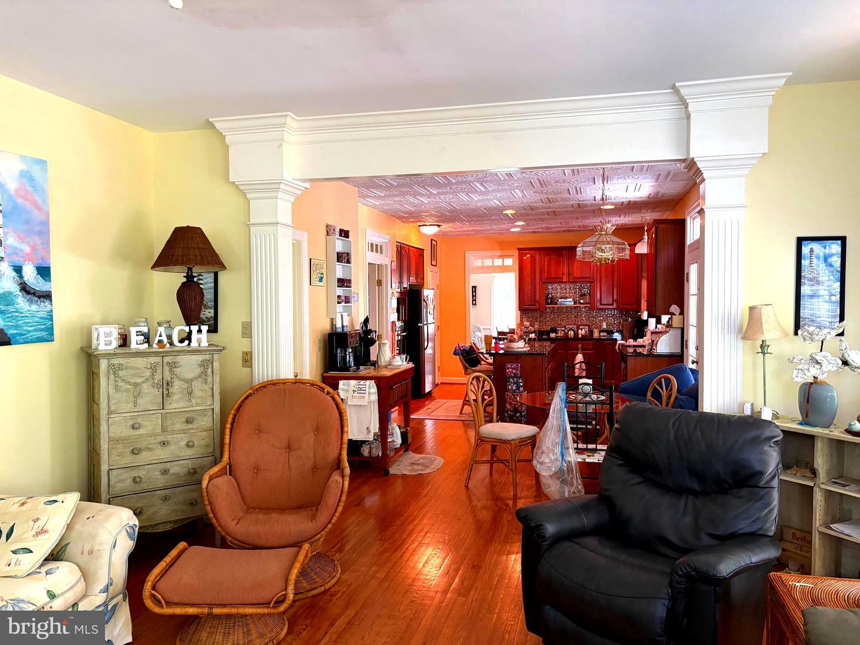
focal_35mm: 26
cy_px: 322
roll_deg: +0.4
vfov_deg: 53.1
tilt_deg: -1.7
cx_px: 430
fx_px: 646
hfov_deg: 67.3
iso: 250
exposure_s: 1/60
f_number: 1.6
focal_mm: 5.96
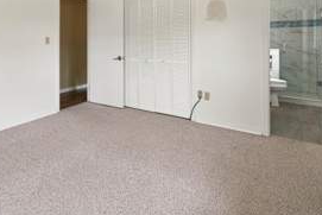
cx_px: 116
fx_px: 214
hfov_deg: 72.5
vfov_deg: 49.5
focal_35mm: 24
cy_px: 36
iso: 100
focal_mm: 9
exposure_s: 1/160
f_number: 6.3
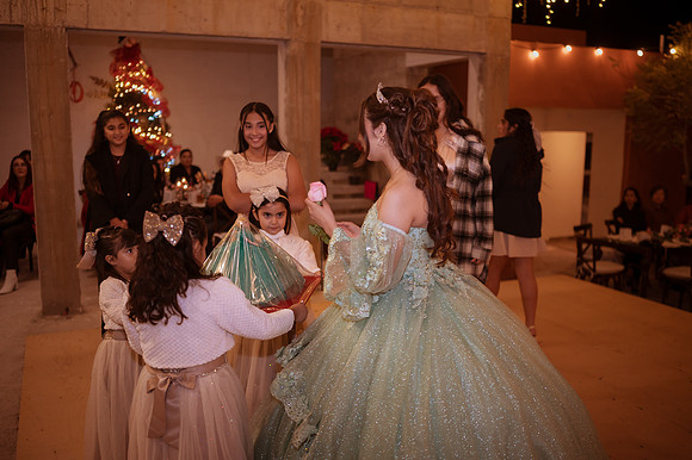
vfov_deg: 37.8
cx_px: 346
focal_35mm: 35
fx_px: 672
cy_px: 230
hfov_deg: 54.5
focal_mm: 35
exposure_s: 1/200
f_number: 1.8
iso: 1600
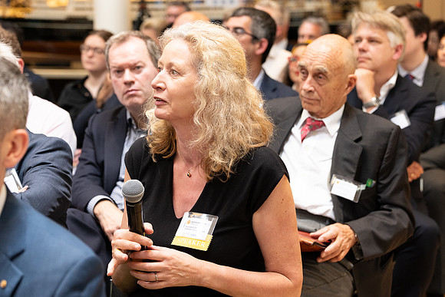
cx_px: 222
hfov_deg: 20.3
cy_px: 148
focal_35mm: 100
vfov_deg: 13.6
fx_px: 1241
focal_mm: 100
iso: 2500
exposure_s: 1/320
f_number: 5
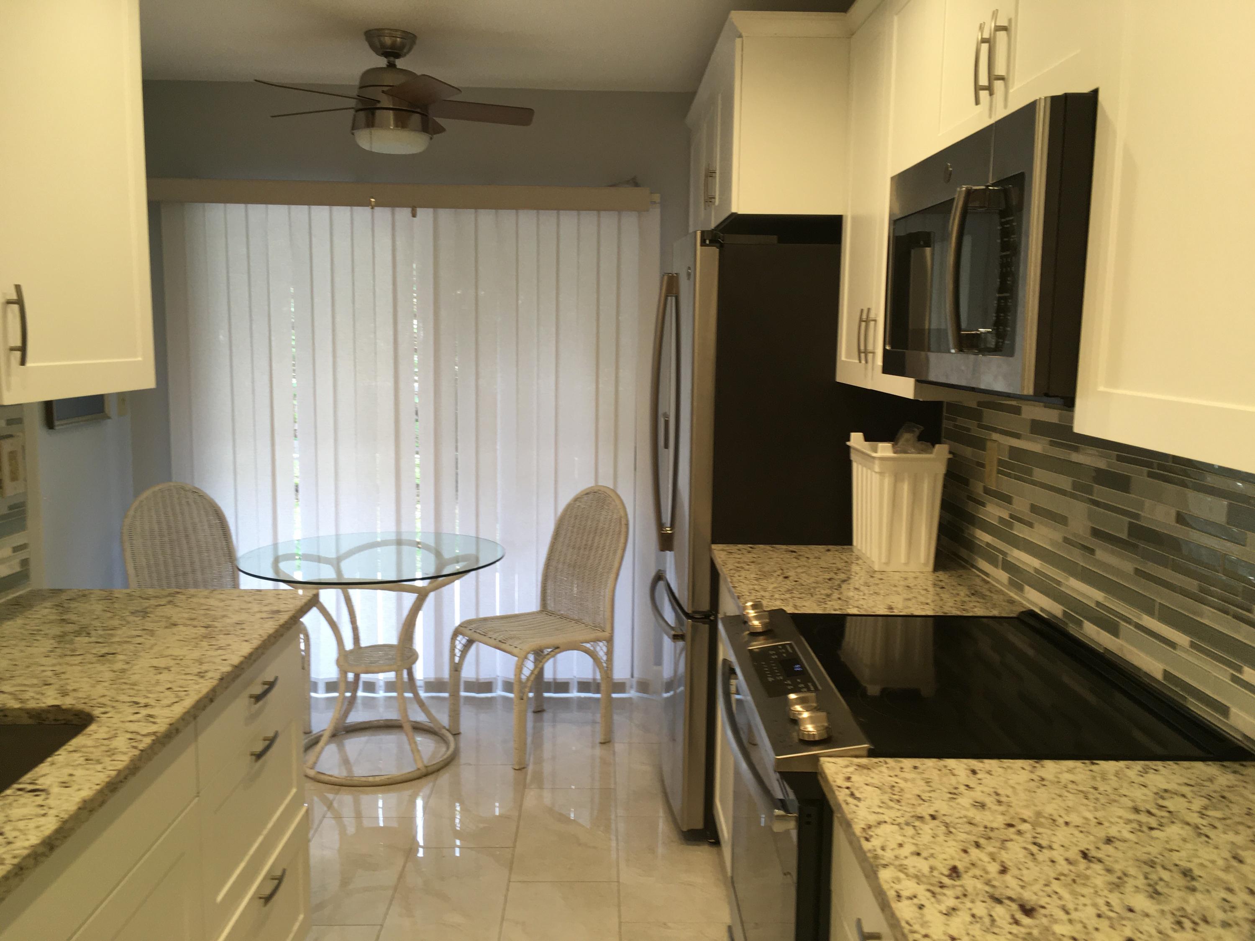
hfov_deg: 61.7
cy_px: 470
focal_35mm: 29
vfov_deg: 48.2
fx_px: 1051
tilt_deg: -8.6
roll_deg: +0.5
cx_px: 628
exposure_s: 1/30
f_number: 2.2
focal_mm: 4.15
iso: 50
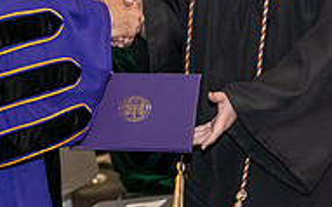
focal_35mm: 217
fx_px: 1962
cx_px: 103
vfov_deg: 6.0
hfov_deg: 9.7
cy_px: -27
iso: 2500
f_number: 5
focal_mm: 70
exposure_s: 1/200
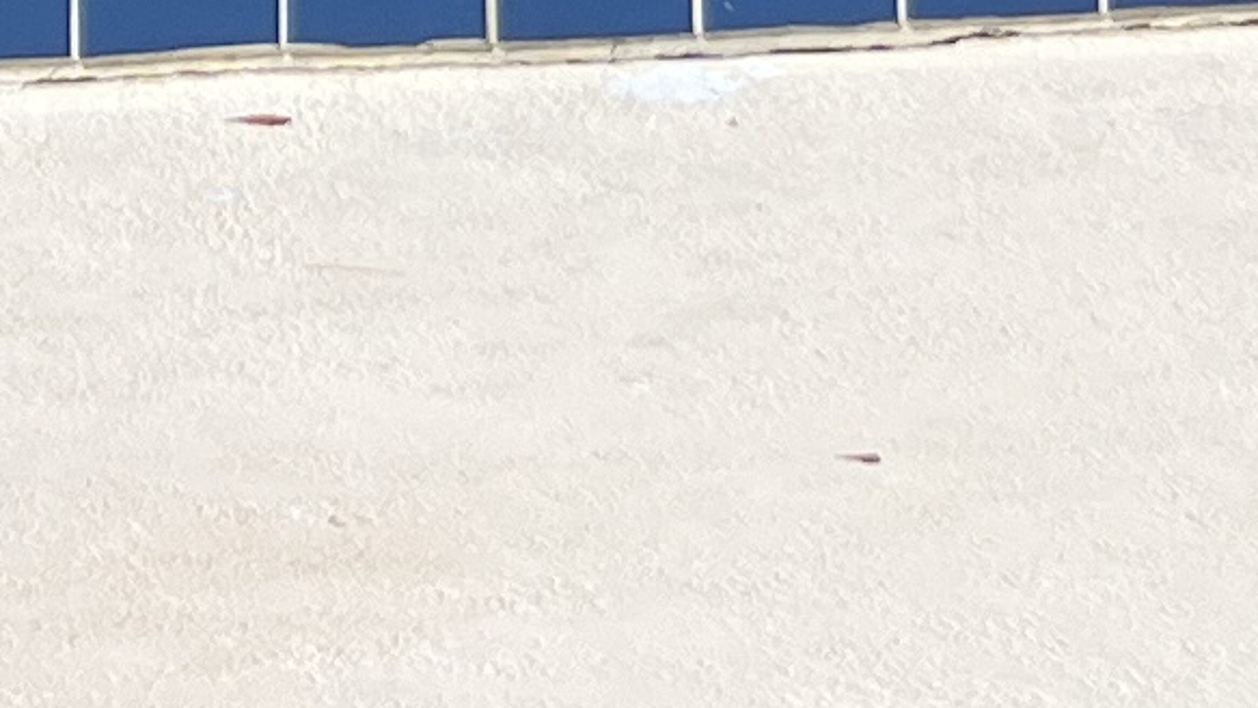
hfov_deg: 11.0
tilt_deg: +2.6
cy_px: -2115
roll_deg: +0.6
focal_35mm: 196
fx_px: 6538
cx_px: 311
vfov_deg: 5.4
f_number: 1.5
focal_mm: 5.7
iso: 50
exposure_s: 1/5587
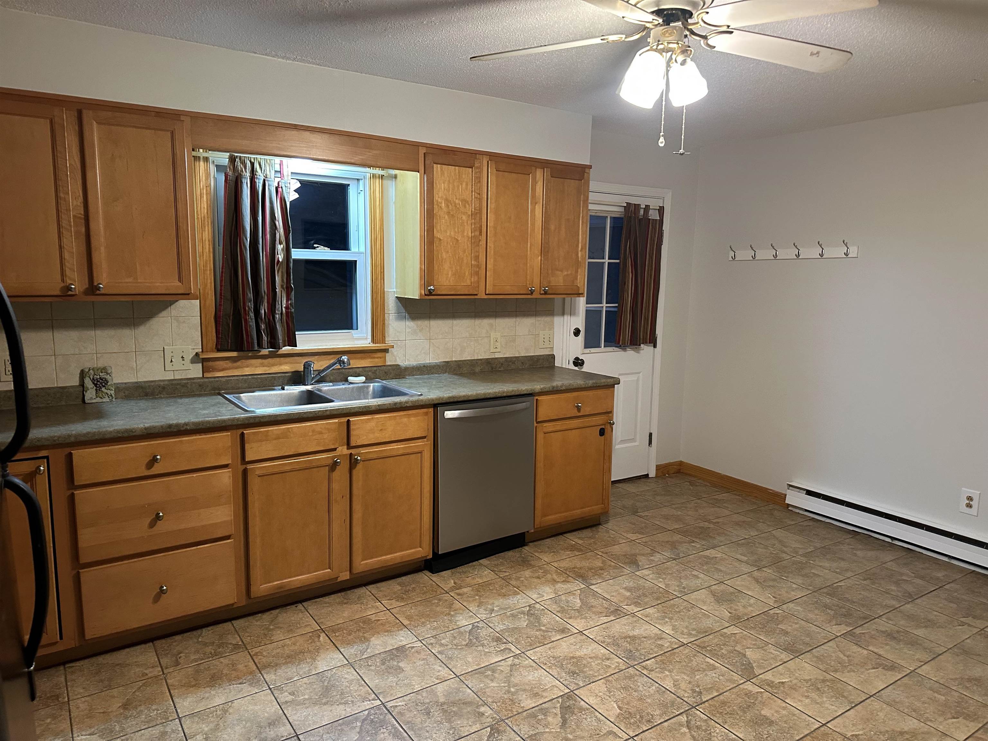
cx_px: 494
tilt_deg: -7.4
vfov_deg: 56.8
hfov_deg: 71.6
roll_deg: -1.5
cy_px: 370
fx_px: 685
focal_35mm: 24
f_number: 1.78
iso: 400
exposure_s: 1/60
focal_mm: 6.86
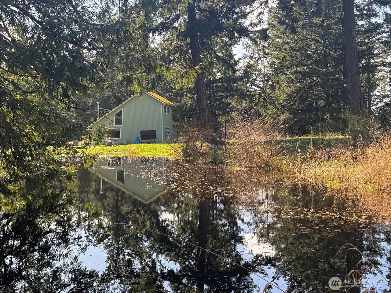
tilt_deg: +1.7
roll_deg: +3.2
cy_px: 146
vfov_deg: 56.8
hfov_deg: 71.6
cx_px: 196
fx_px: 271
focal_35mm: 24
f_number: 1.78
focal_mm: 6.76
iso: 100
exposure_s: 1/665
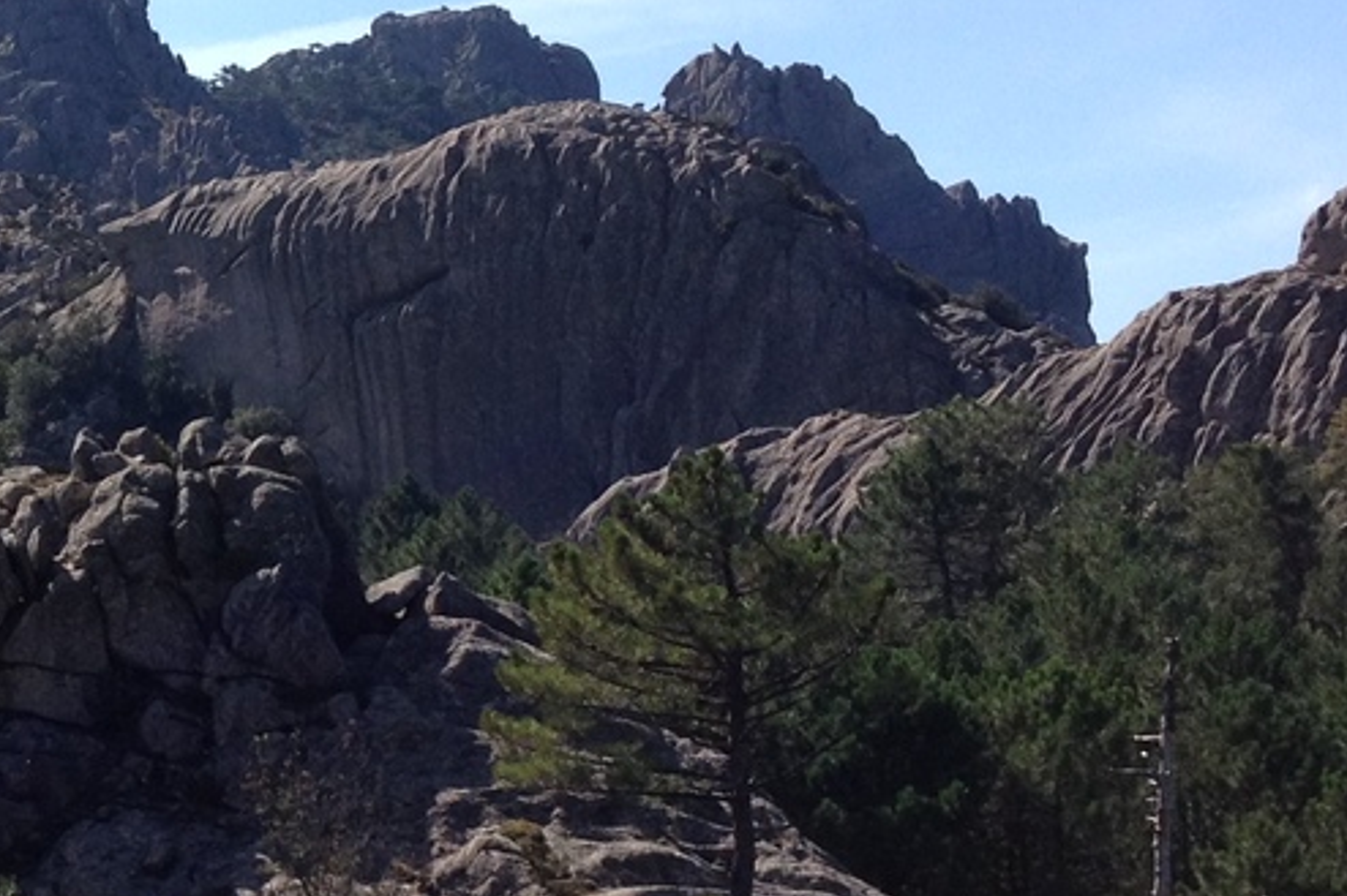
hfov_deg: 16.8
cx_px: -153
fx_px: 4413
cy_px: 477
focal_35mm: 118
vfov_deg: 11.6
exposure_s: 1/1453
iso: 64
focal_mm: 4.28
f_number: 2.4
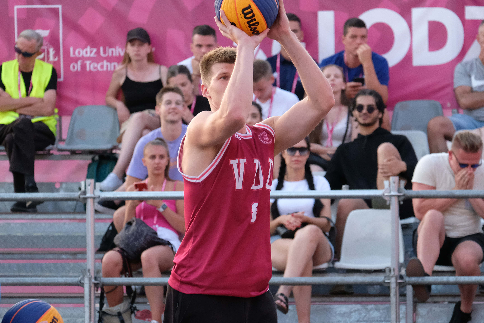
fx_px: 2958
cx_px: 238
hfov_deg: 9.4
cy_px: 197
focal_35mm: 220
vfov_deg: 6.2
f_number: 4.2
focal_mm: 104.9
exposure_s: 1/1250
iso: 3200
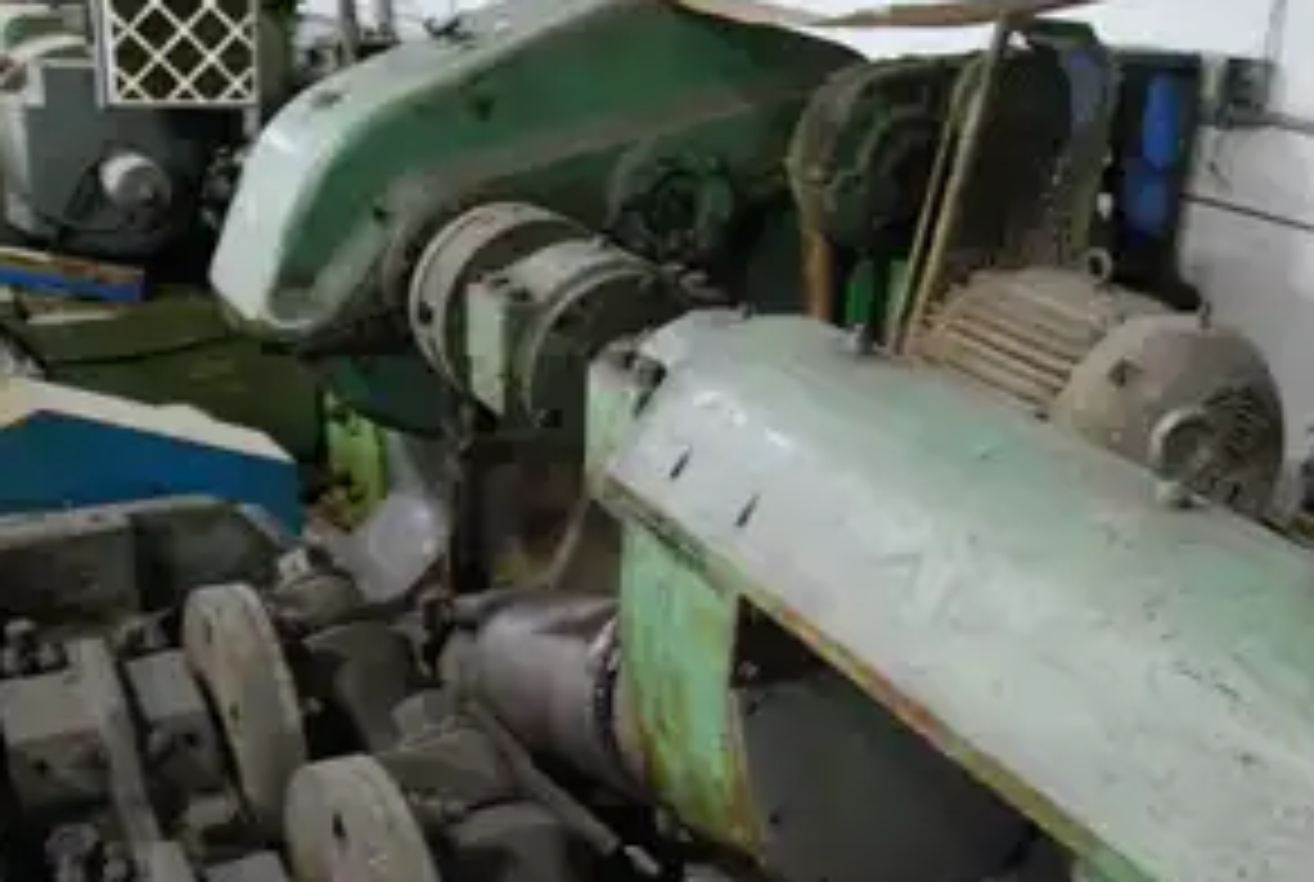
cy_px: 526
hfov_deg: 51.6
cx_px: 747
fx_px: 1353
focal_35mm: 37
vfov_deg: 36.0
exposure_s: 1/13
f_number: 3.5
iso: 1600
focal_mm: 18
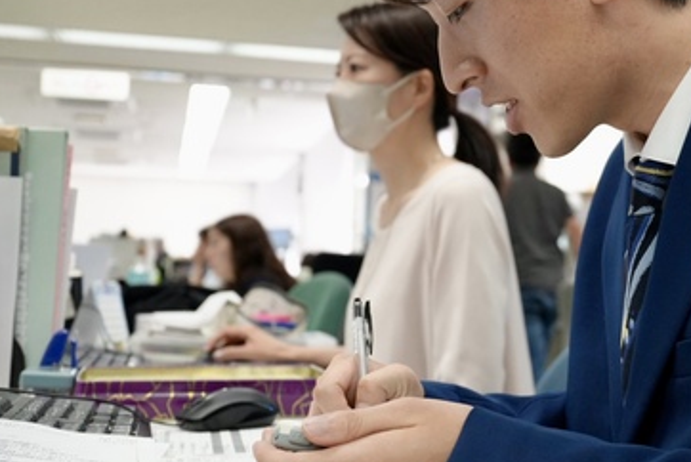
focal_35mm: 58
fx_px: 1114
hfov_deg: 33.4
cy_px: 171
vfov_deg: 23.4
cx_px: 555
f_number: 4
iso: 3200
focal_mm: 35
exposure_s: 1/160
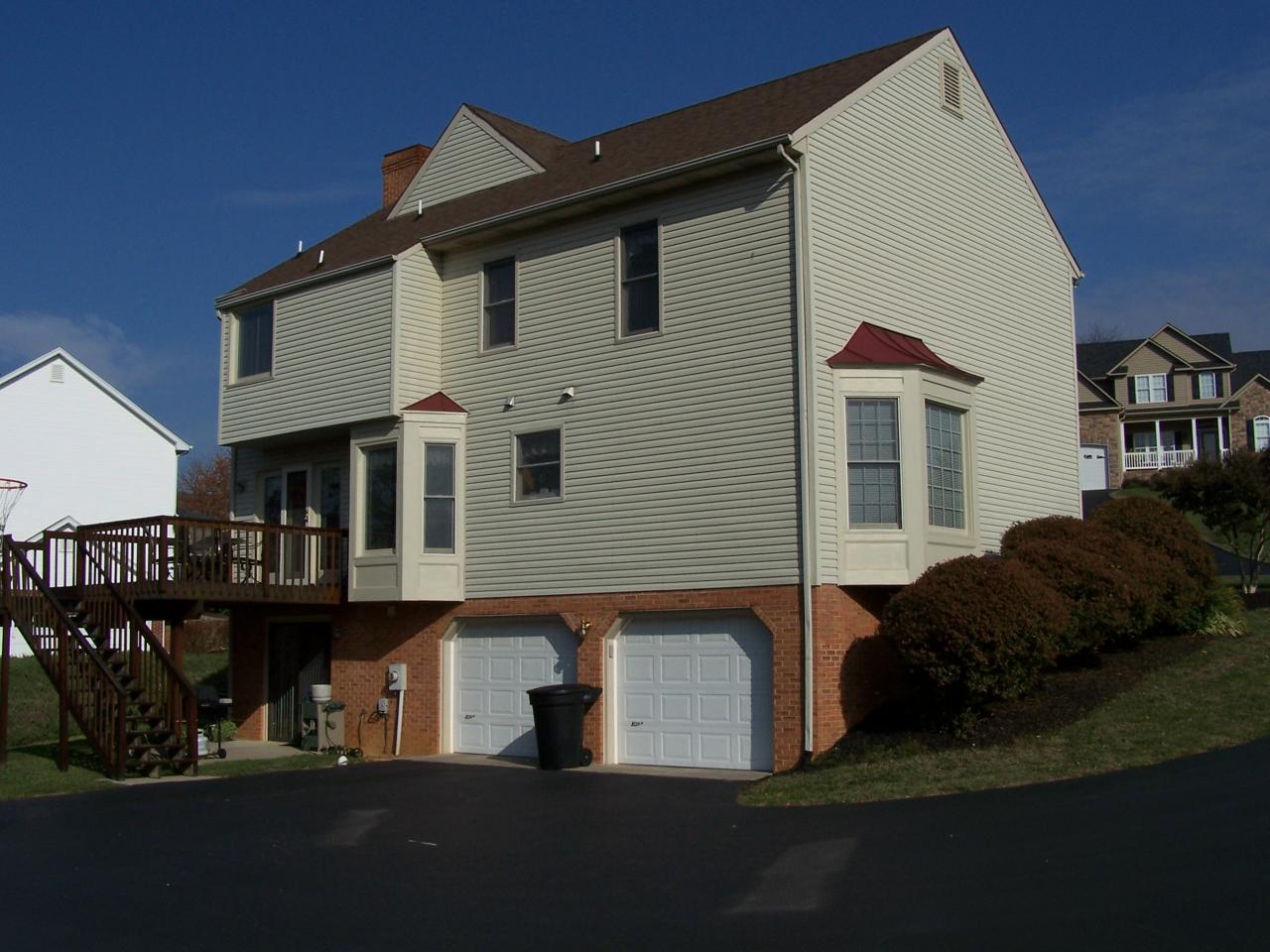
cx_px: 635
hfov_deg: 49.0
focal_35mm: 38
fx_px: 1394
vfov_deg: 37.7
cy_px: 476
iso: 80
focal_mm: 6.3
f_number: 5.6
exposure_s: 1/1250
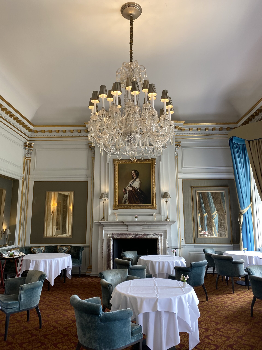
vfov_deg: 67.3
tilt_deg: +9.3
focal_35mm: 26
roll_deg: +0.2
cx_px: 131
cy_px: 175
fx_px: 262
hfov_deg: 53.1
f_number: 1.8
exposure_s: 1/100
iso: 80
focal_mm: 4.25
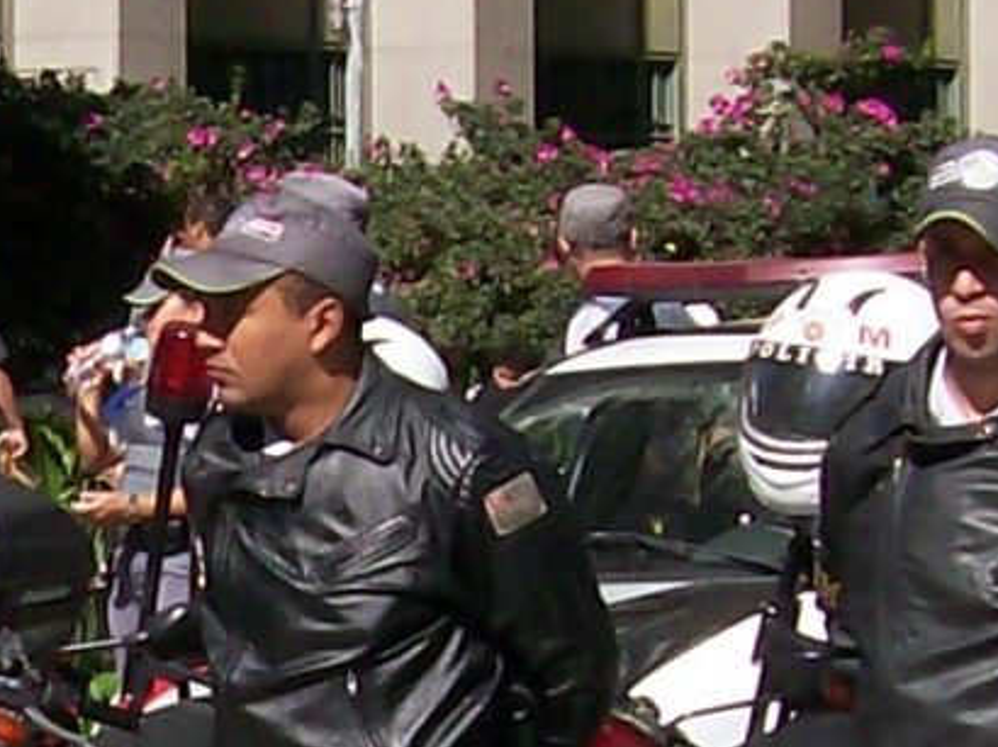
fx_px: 6483
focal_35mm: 225
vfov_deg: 6.5
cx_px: -416
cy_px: 942
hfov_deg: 8.6
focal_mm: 6
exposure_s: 1/584
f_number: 4.8
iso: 80
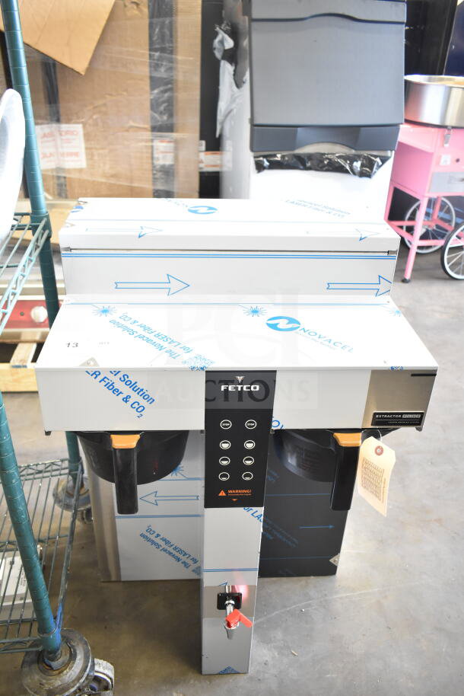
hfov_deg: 43.6
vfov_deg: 61.9
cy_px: 348
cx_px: 232
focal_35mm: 30
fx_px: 580
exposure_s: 1/40
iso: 1600
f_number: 3.5
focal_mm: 20
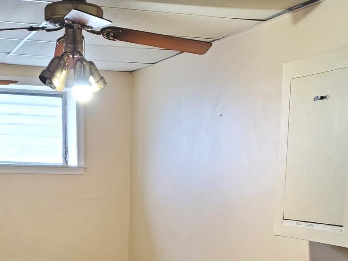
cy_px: 314
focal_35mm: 68
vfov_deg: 20.2
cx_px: 136
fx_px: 684
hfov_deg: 28.5
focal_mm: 4.3
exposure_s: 1/120
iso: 160
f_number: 1.5
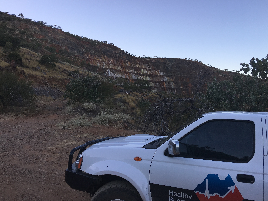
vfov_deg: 44.2
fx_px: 248
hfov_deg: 56.7
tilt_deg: +1.3
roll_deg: -1.4
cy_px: 96
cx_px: 147
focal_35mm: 32
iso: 25
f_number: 2.2
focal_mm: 4.15
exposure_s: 1/221
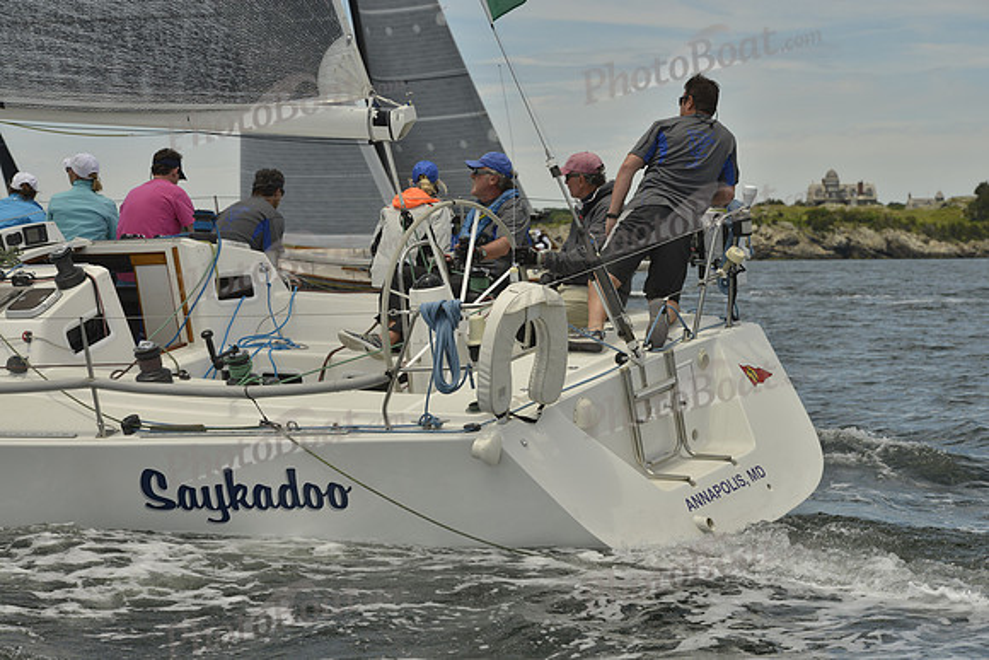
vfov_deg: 13.7
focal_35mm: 100
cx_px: 494
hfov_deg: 20.4
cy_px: 330
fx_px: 2748
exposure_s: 1/1600
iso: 280
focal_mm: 100
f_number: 9
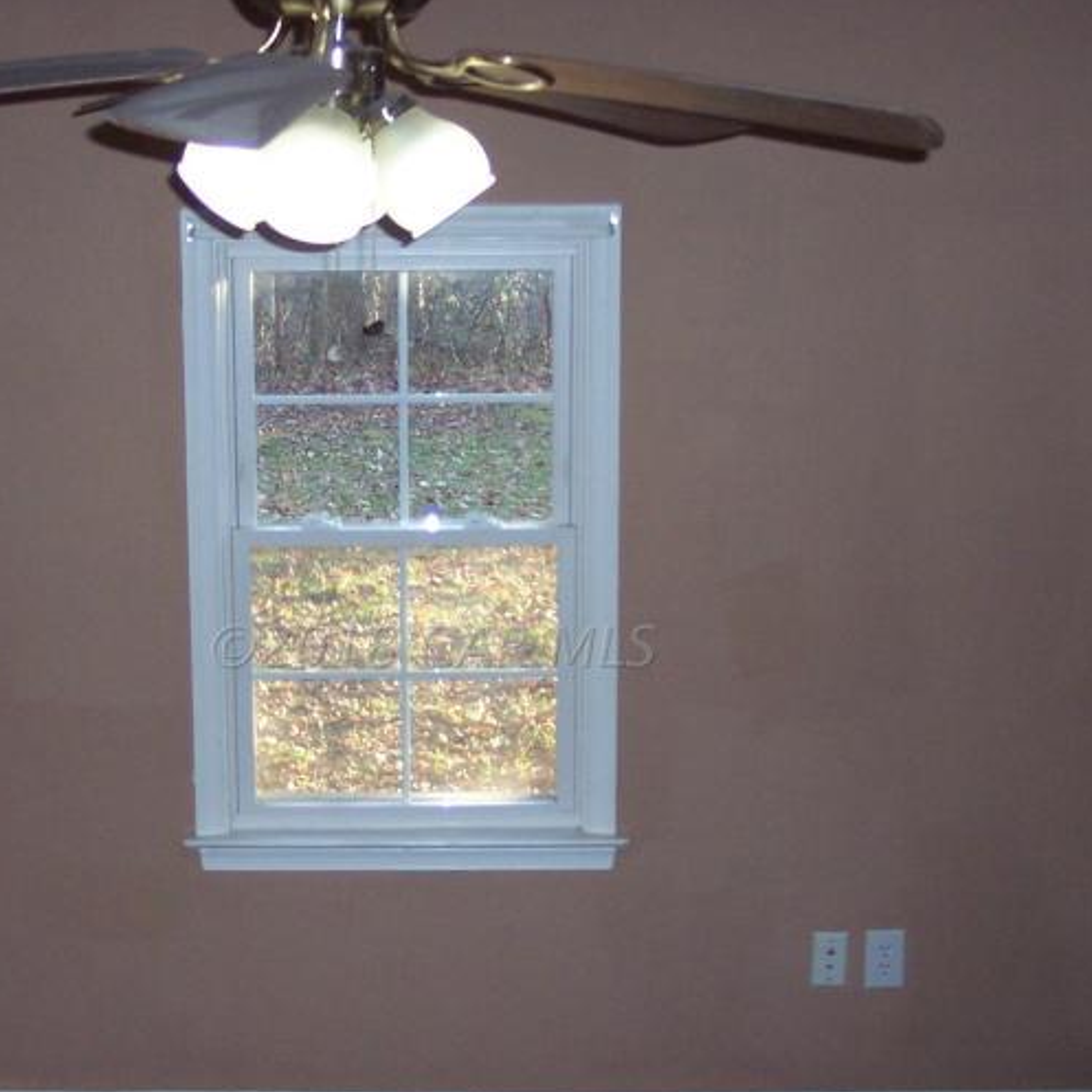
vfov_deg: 24.3
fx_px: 2534
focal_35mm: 71
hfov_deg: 24.3
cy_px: 646
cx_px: 433
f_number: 2.8
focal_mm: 8
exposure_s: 1/60
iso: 140
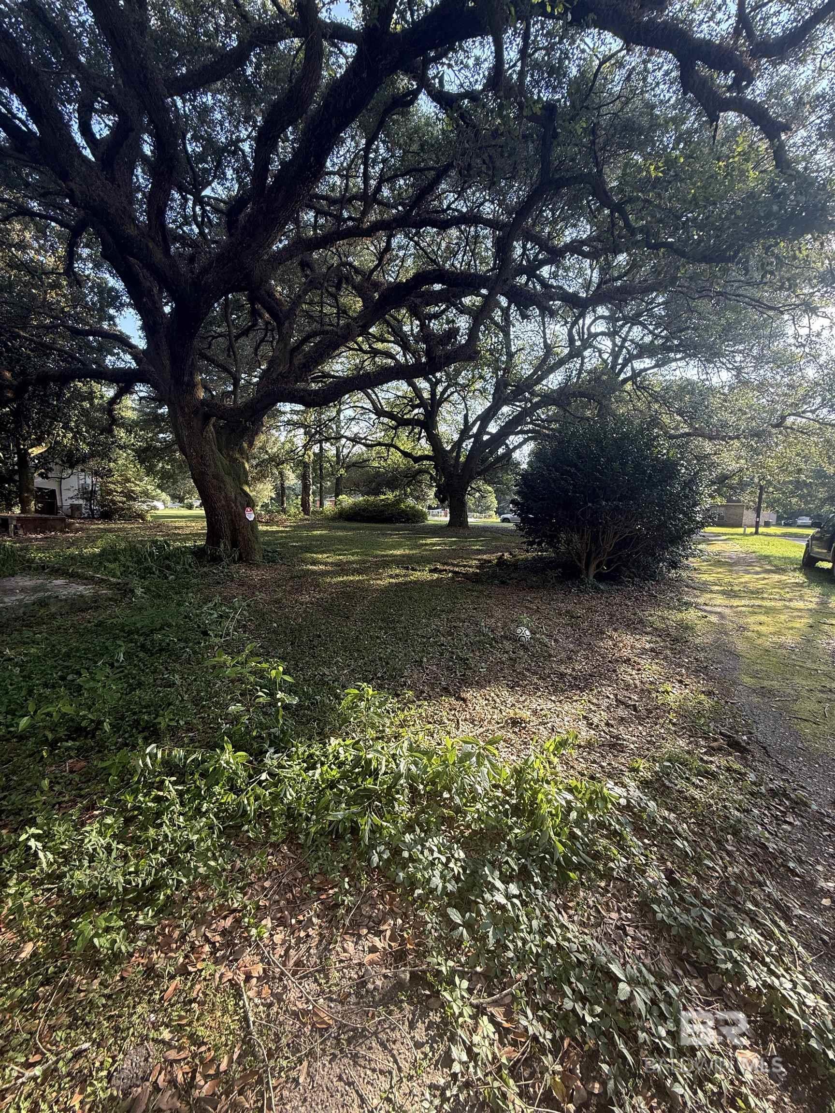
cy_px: 556
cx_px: 418
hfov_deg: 85.7
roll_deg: -2.4
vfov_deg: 102.1
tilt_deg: -6.0
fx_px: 450
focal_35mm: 14
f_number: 2.2
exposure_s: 1/172
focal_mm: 2.22
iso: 64
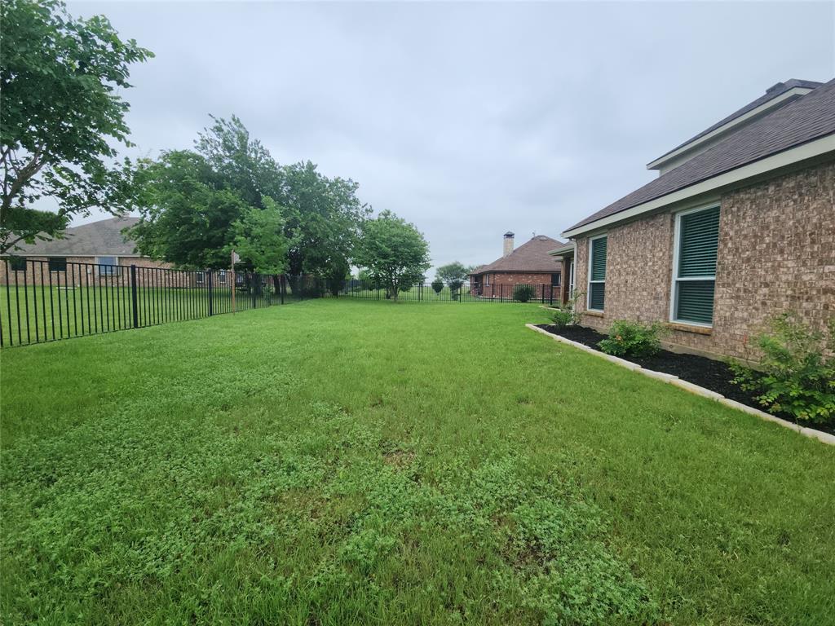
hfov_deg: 106.2
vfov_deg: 89.9
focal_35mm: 13
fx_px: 314
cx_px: 418
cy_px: 313
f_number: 2.2
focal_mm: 2.2
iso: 50
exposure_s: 1/476
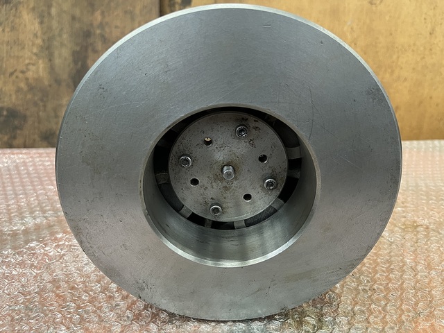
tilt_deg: -23.3
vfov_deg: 53.1
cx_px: 222
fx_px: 333
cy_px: 166
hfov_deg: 67.3
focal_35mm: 26
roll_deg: +0.8
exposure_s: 1/60
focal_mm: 5.1
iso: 200
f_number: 1.6
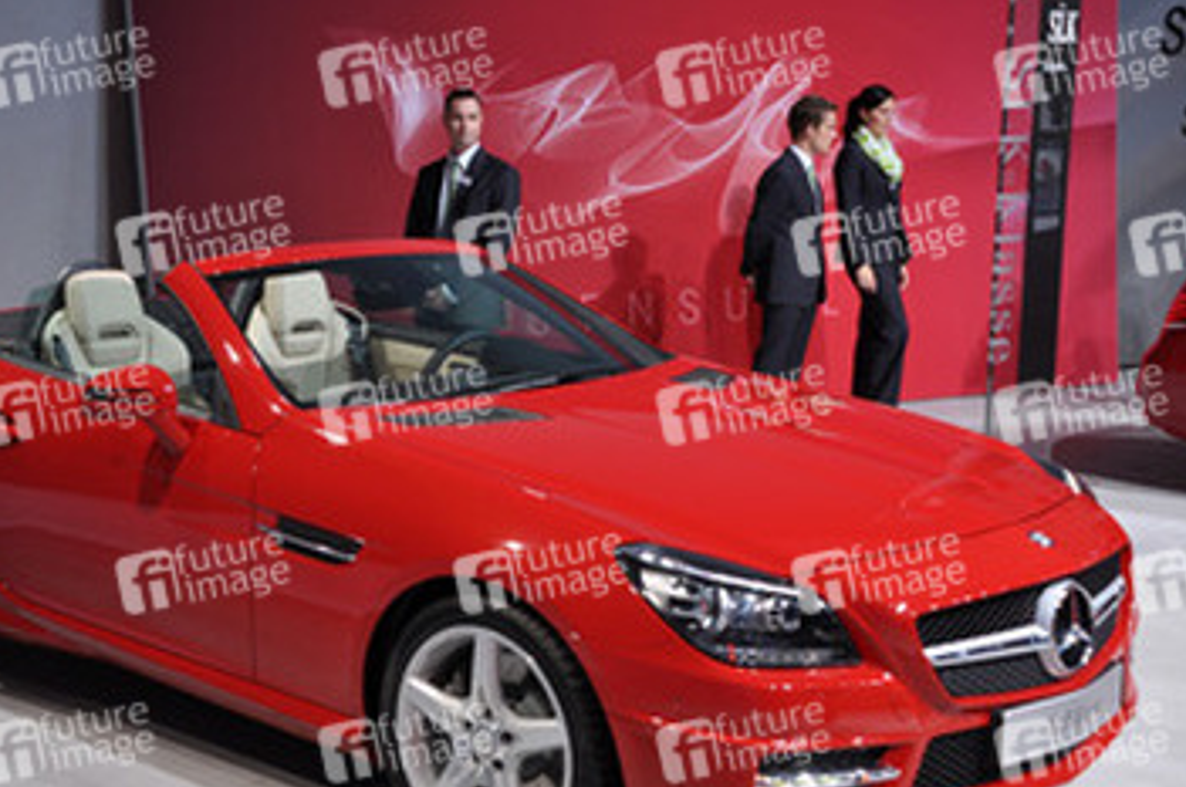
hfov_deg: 36.7
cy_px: 490
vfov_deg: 24.9
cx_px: 451
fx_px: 1777
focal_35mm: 54
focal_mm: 28
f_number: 5
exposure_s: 1/100
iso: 400
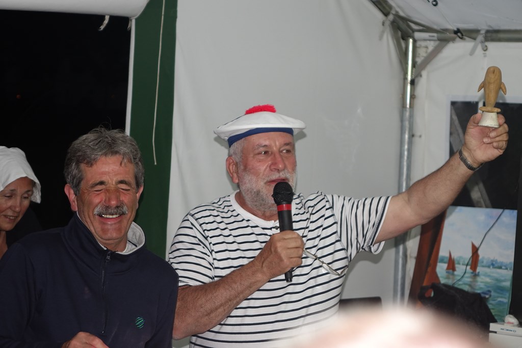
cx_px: 261
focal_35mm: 102
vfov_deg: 13.4
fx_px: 1479
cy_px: 174
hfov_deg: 20.0
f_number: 2.8
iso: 500
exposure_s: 1/60
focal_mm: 37.54
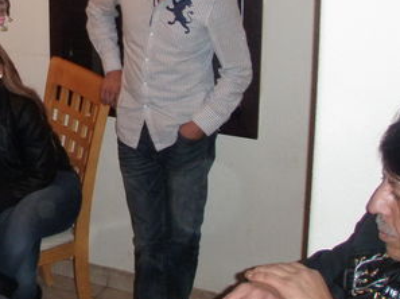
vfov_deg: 17.6
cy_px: 18
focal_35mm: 82
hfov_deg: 22.9
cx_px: -1
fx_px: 946
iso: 250
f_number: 3.5
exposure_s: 1/30
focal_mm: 6.7
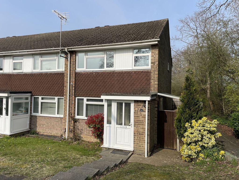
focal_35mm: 26
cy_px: 90
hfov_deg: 67.3
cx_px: 120
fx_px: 180
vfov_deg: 53.1
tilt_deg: +0.4
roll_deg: -1.1
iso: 32
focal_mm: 4.2
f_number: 1.6
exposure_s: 1/3861
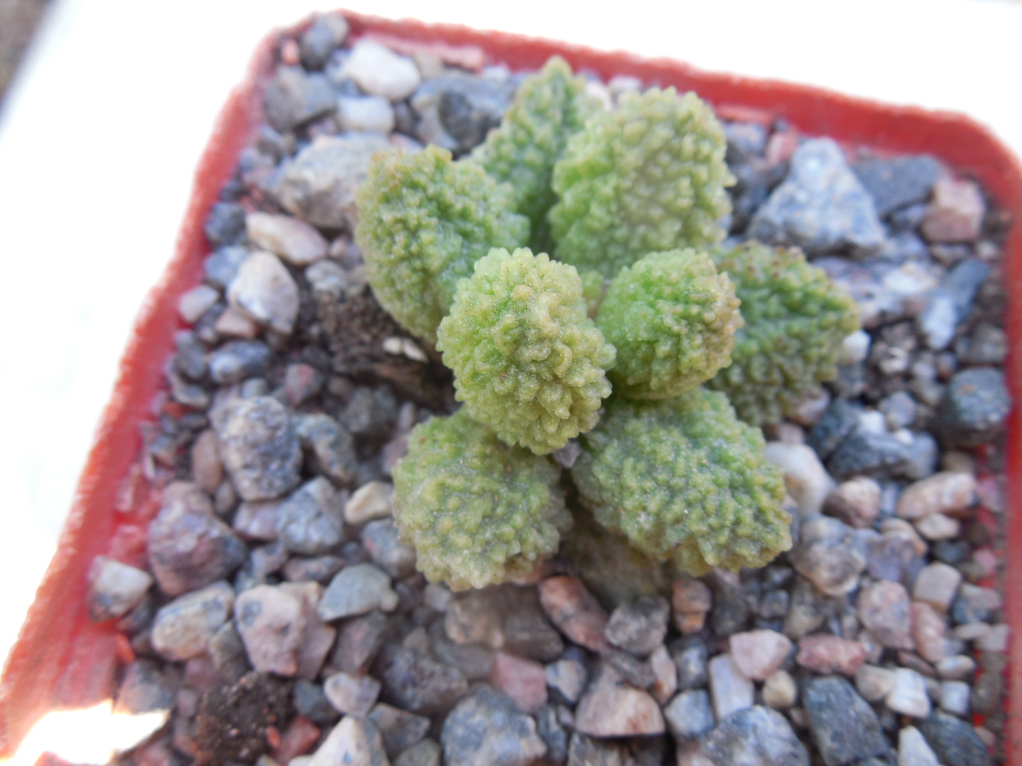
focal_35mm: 31
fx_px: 915
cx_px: 511
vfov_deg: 45.4
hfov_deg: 58.4
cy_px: 383
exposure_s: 1/50
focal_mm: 5.6
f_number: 3.6
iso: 125
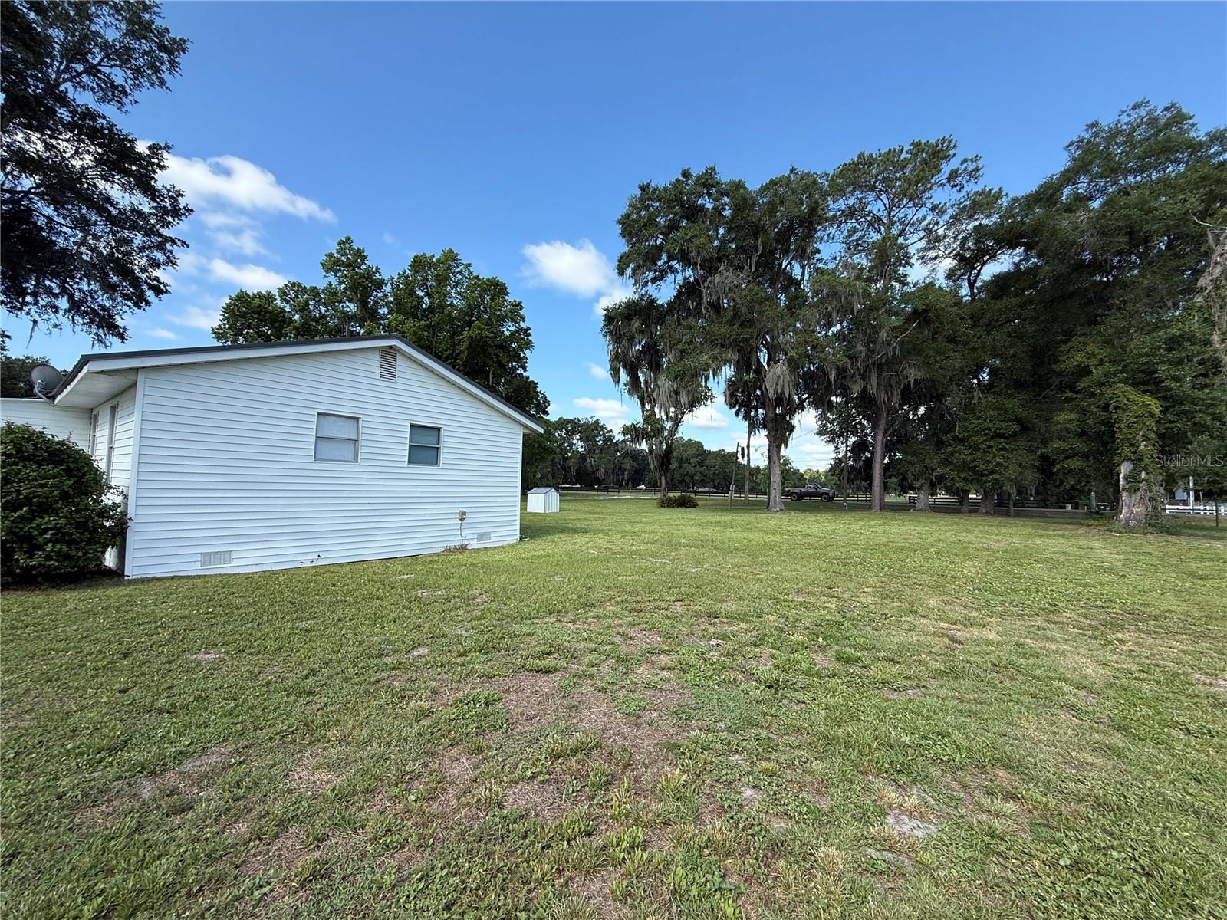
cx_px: 614
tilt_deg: +3.9
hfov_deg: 102.1
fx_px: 496
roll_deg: -1.6
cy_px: 460
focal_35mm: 14
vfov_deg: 85.7
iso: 50
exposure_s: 1/985
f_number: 2.2
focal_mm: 2.22
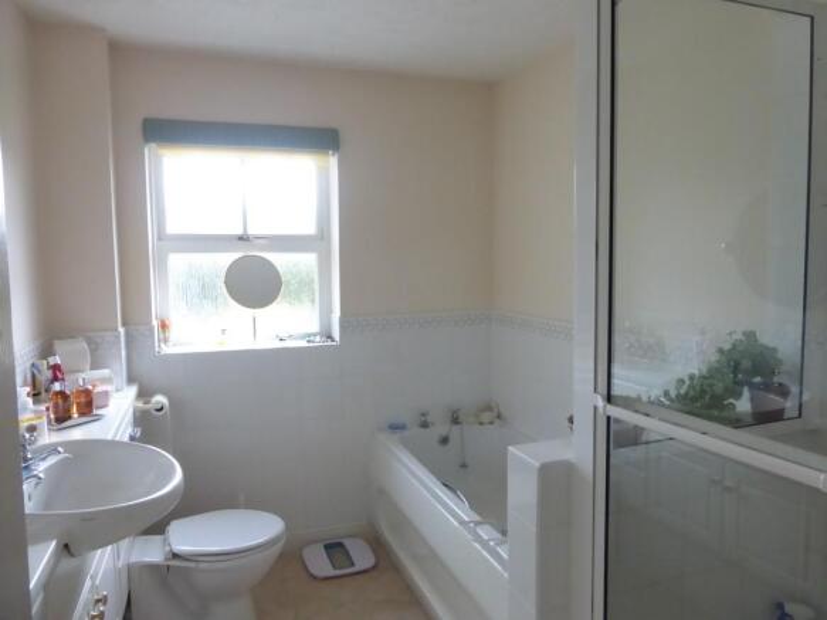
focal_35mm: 24
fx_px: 573
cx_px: 414
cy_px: 310
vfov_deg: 56.8
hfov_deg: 71.6
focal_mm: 4.3
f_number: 3.3
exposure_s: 1/125
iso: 640
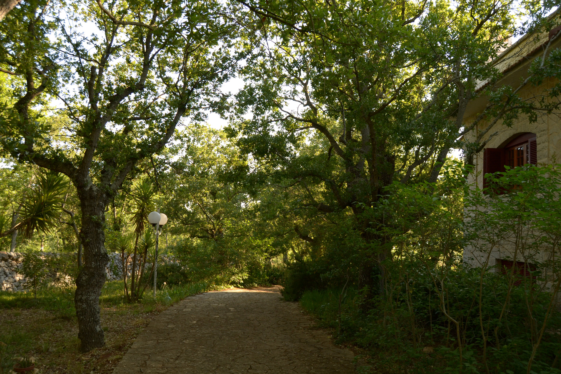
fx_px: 421
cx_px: 280
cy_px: 187
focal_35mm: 27
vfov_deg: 47.9
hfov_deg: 67.4
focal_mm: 18
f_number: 5
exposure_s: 1/125
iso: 200
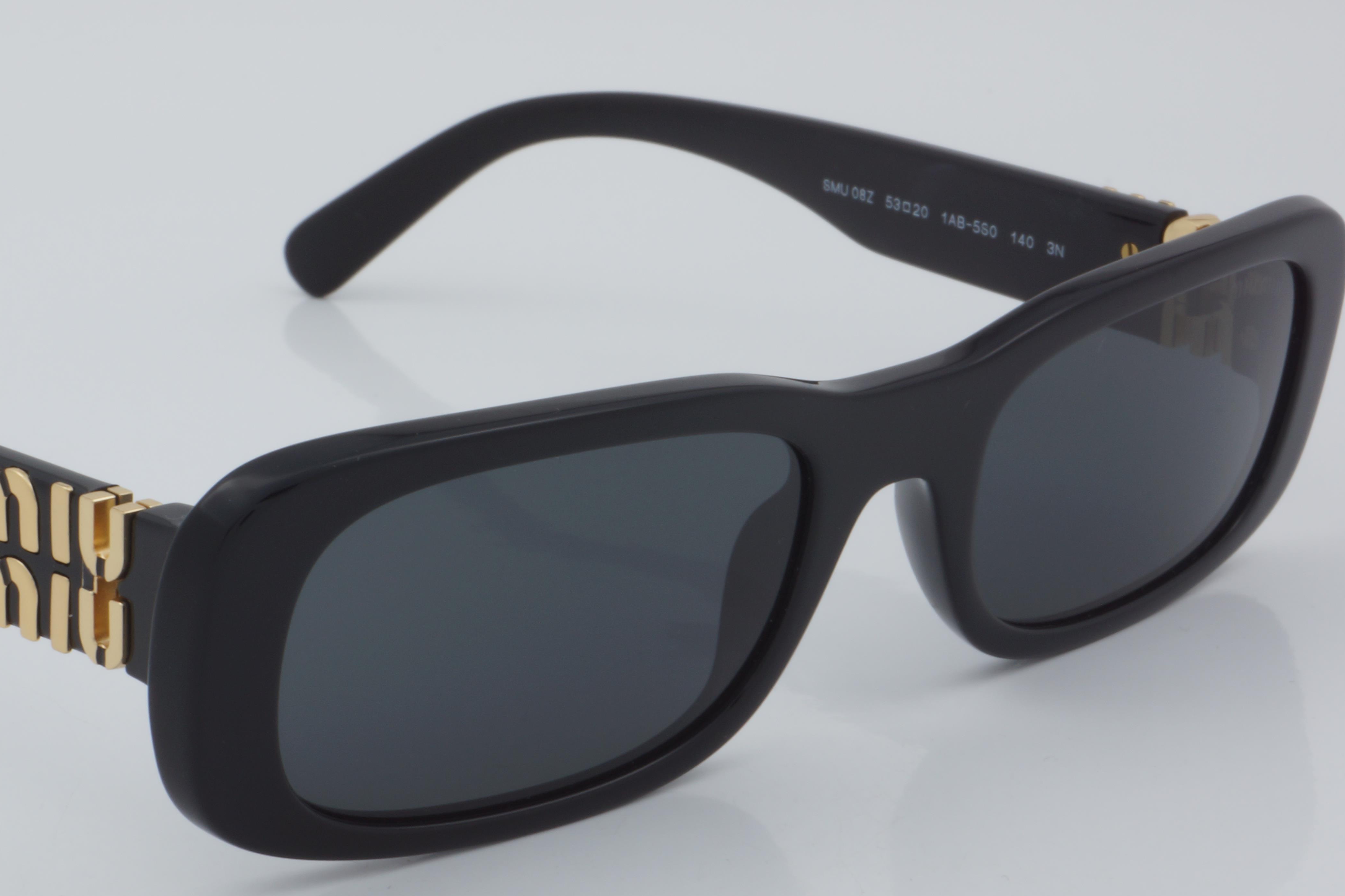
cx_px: 407
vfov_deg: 12.7
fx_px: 4035
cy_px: 490
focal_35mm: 108
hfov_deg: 18.8
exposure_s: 1/4
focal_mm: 50
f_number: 32
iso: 100
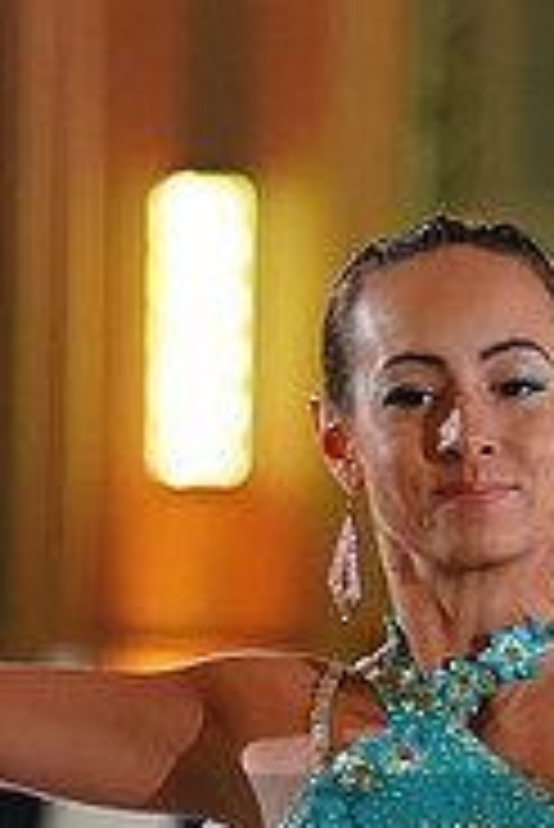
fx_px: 7418
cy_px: 927
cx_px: 799
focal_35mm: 322
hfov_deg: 4.3
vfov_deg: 6.4
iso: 3200
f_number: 2.8
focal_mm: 102
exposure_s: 1/400
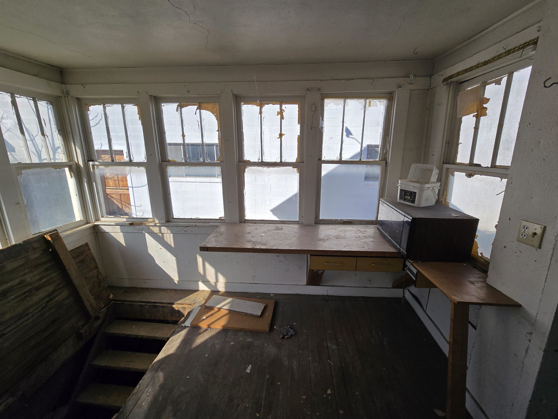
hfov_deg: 106.2
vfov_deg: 89.9
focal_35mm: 13
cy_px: 210
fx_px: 210
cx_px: 279
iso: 50
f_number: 2.2
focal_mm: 2.2
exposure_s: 1/2128
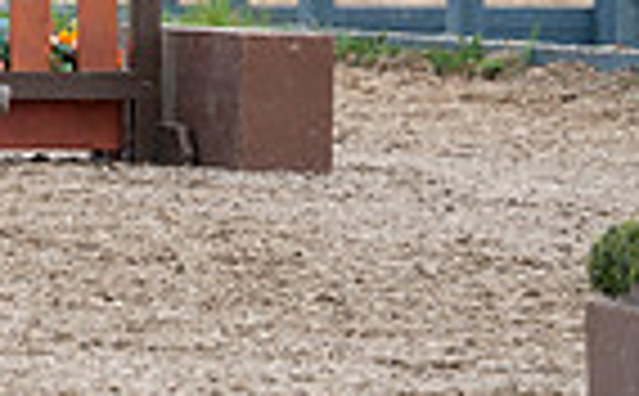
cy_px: -466
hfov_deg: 1.9
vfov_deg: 1.2
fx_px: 18798
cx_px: -558
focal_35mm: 1082
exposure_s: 1/320
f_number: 5.6
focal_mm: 259
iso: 200
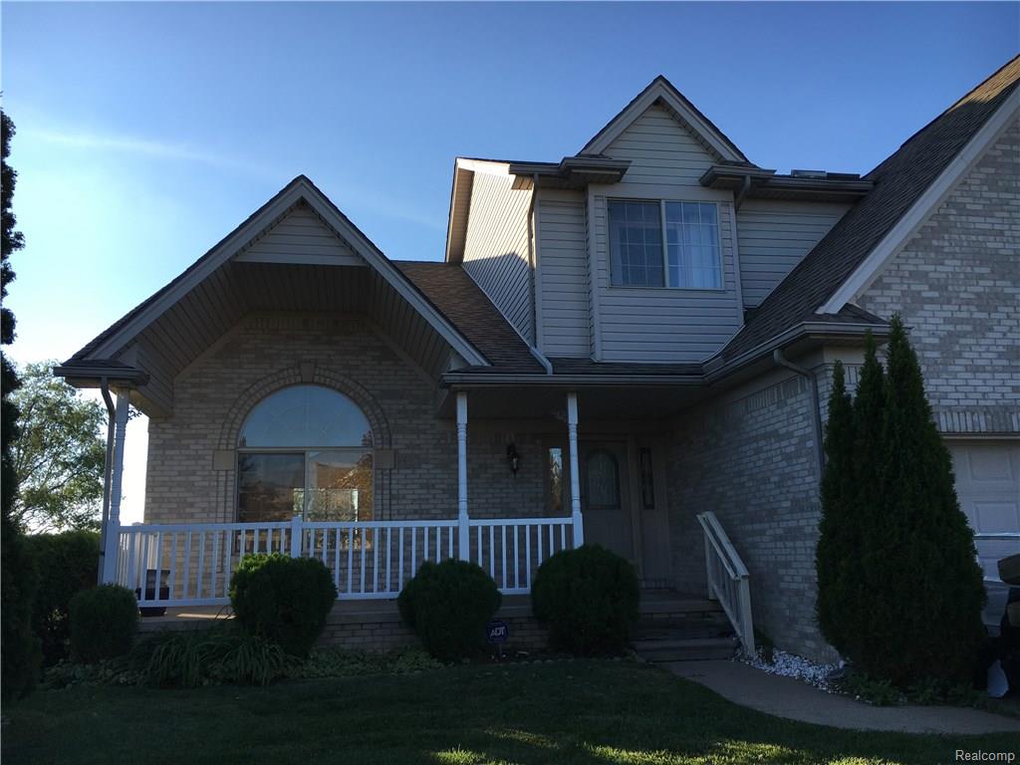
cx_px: 510
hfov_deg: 61.7
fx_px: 855
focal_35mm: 29
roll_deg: +2.0
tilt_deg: +11.0
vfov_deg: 48.2
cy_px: 382
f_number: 2.2
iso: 25
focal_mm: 4.15
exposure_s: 1/785
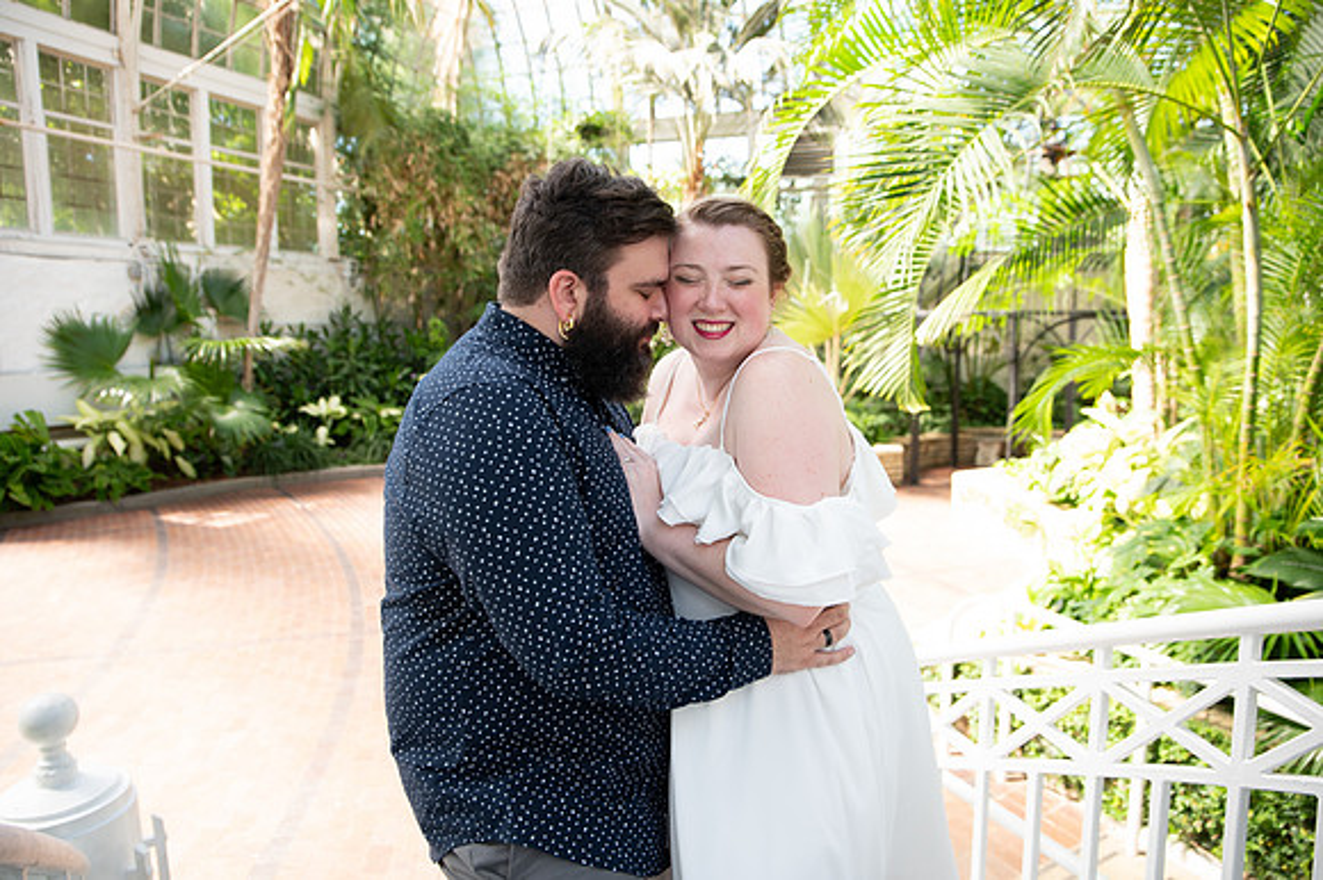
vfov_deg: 49.5
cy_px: 440
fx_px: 955
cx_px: 662
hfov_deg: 69.4
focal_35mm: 26
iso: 200
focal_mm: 26
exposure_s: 1/125
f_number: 2.8
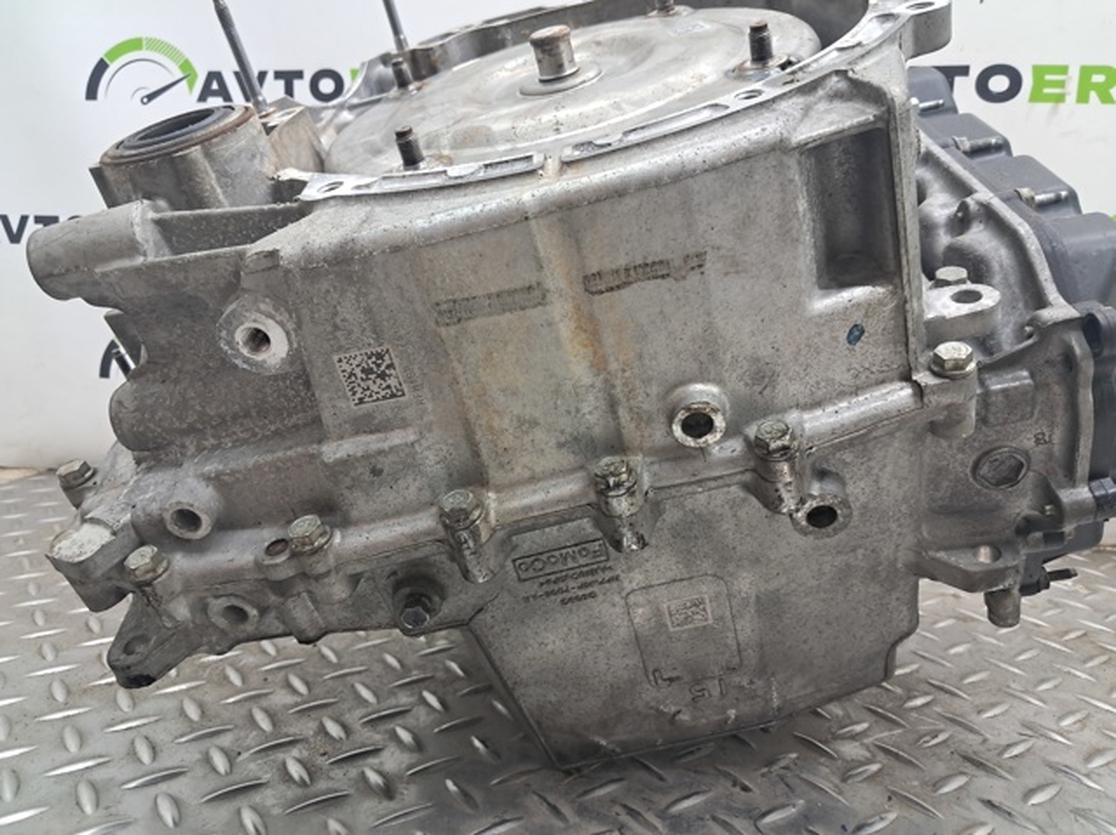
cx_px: 558
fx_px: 870
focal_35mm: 27
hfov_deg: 65.4
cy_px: 418
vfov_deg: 51.3
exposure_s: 1/50
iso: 200
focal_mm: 4
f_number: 1.8
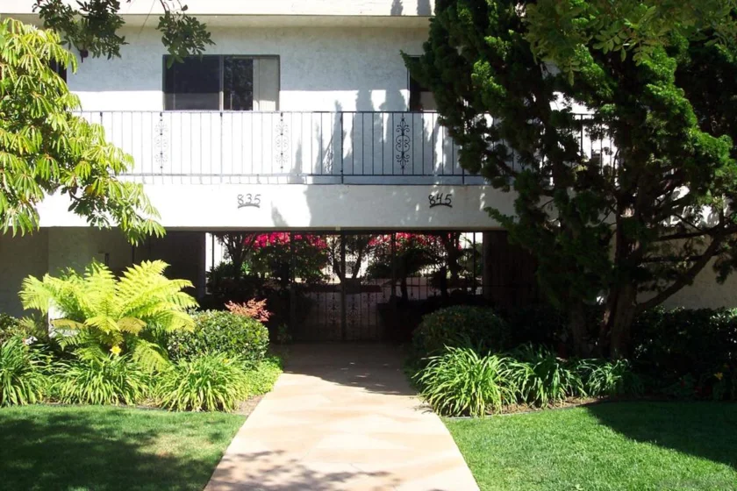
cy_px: 246
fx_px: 778
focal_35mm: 38
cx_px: 368
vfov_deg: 35.1
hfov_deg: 50.7
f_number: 4.8
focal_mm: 8
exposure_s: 1/350
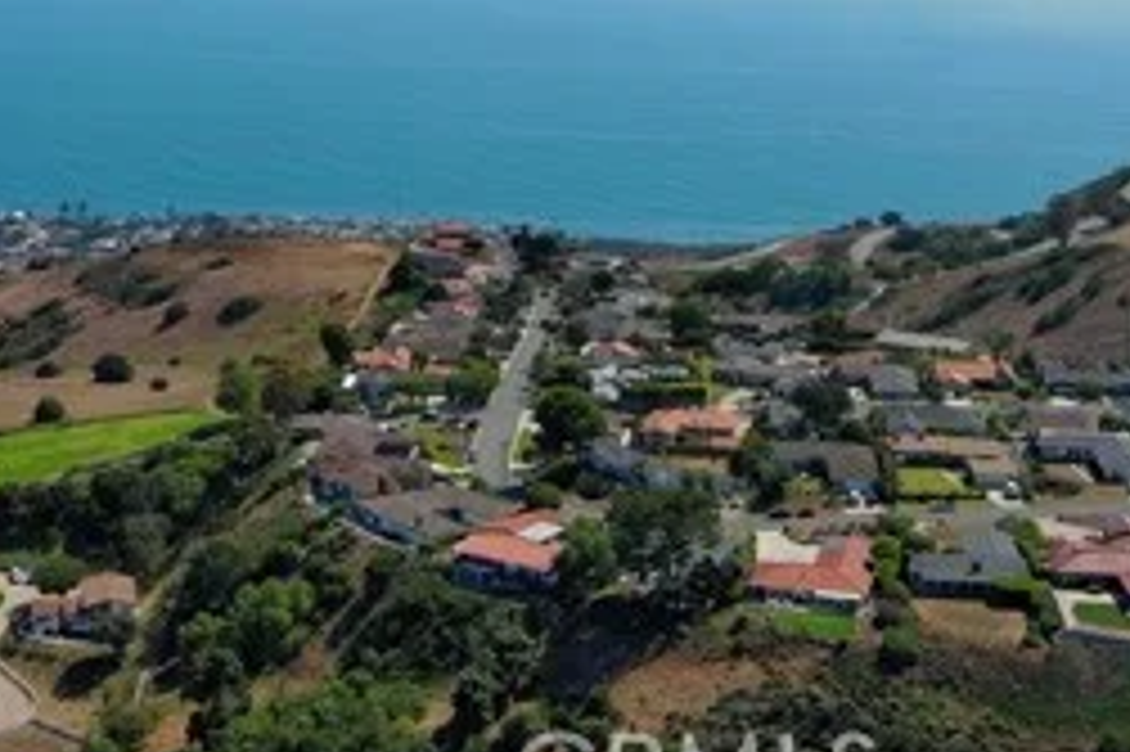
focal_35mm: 74
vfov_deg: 17.6
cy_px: -124
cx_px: 414
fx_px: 2321
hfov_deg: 27.3
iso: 102
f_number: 2.8
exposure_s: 1/3115
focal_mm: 10.57
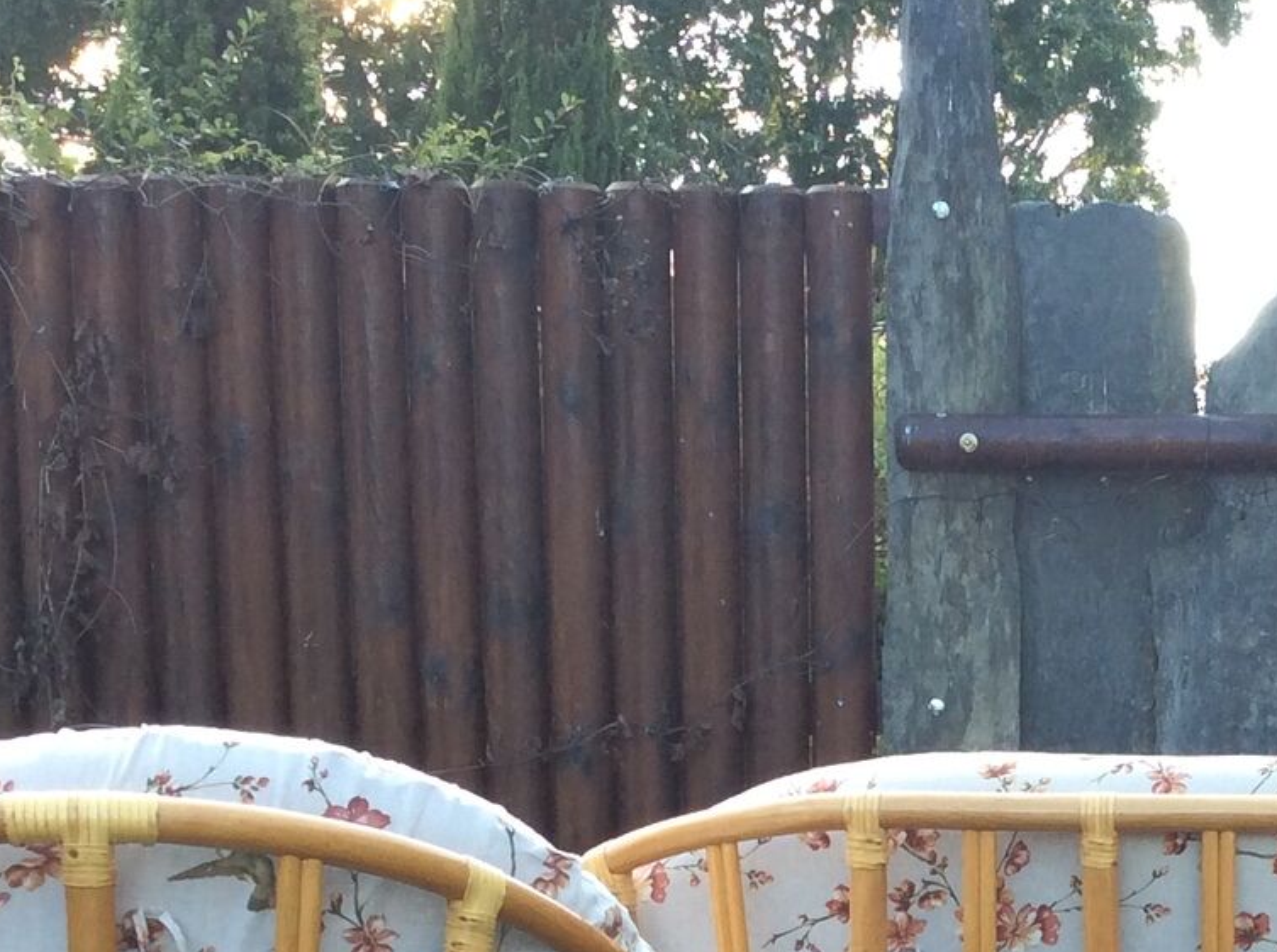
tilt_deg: -12.7
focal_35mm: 85
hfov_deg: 22.5
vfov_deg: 16.4
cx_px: 1165
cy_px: 1230
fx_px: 3130
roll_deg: +0.4
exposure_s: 1/100
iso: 40
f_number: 2.4
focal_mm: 3.3
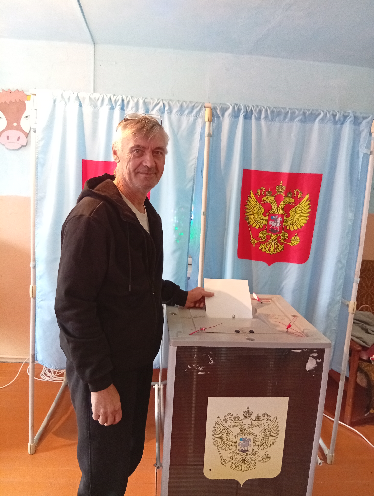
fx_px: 388
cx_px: 187
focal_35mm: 27
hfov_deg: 51.5
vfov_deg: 65.2
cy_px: 248
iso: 409
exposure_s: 1/33.3
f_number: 1.8
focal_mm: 3.84
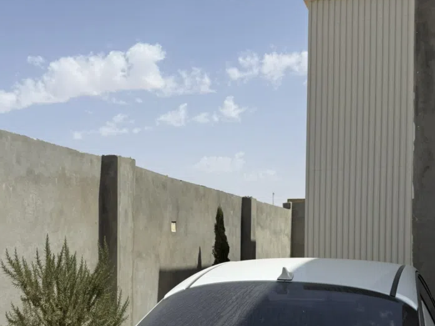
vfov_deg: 30.1
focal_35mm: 47
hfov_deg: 40.4
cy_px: 262
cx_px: 215
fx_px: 591
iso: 80
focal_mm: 6.76
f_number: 1.78
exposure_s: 1/8130
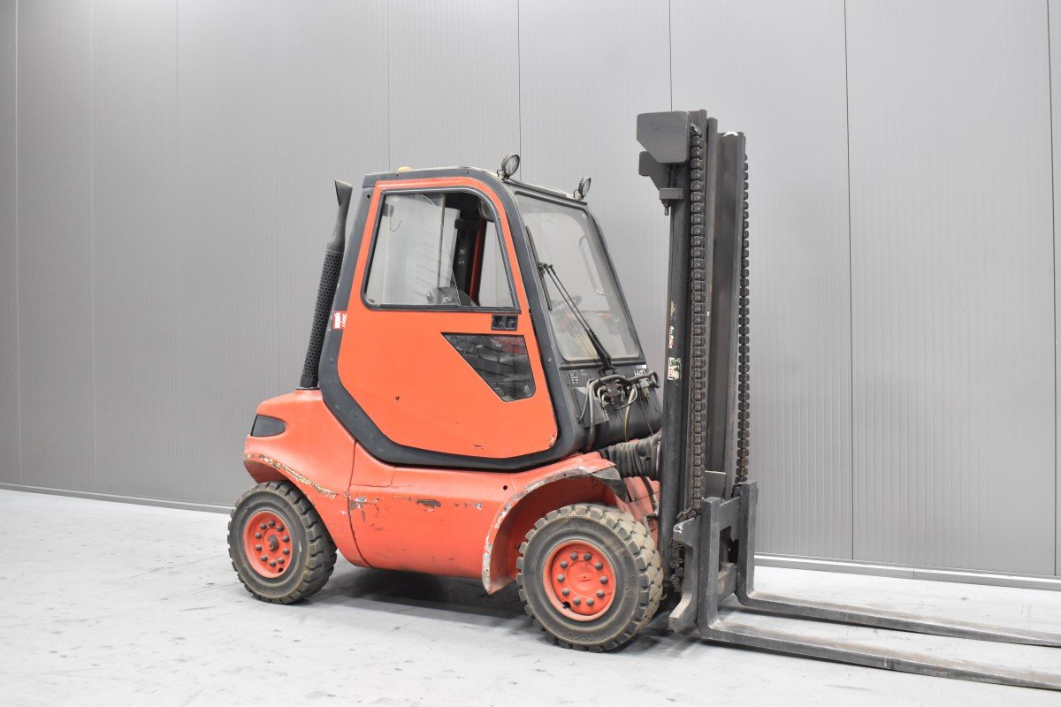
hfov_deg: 55.1
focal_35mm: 34
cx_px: 530
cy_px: 354
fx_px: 1017
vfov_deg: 38.4
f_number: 5
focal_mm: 23
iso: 1600
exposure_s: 1/25
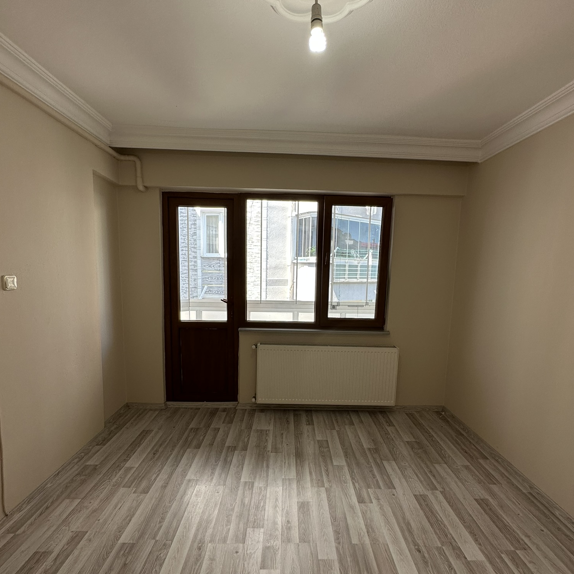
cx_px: 294
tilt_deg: -6.1
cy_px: 303
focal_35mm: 17
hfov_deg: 84.0
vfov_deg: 83.9
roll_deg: -2.4
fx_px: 319
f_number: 2.2
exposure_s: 1/100
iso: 40
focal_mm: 2.22
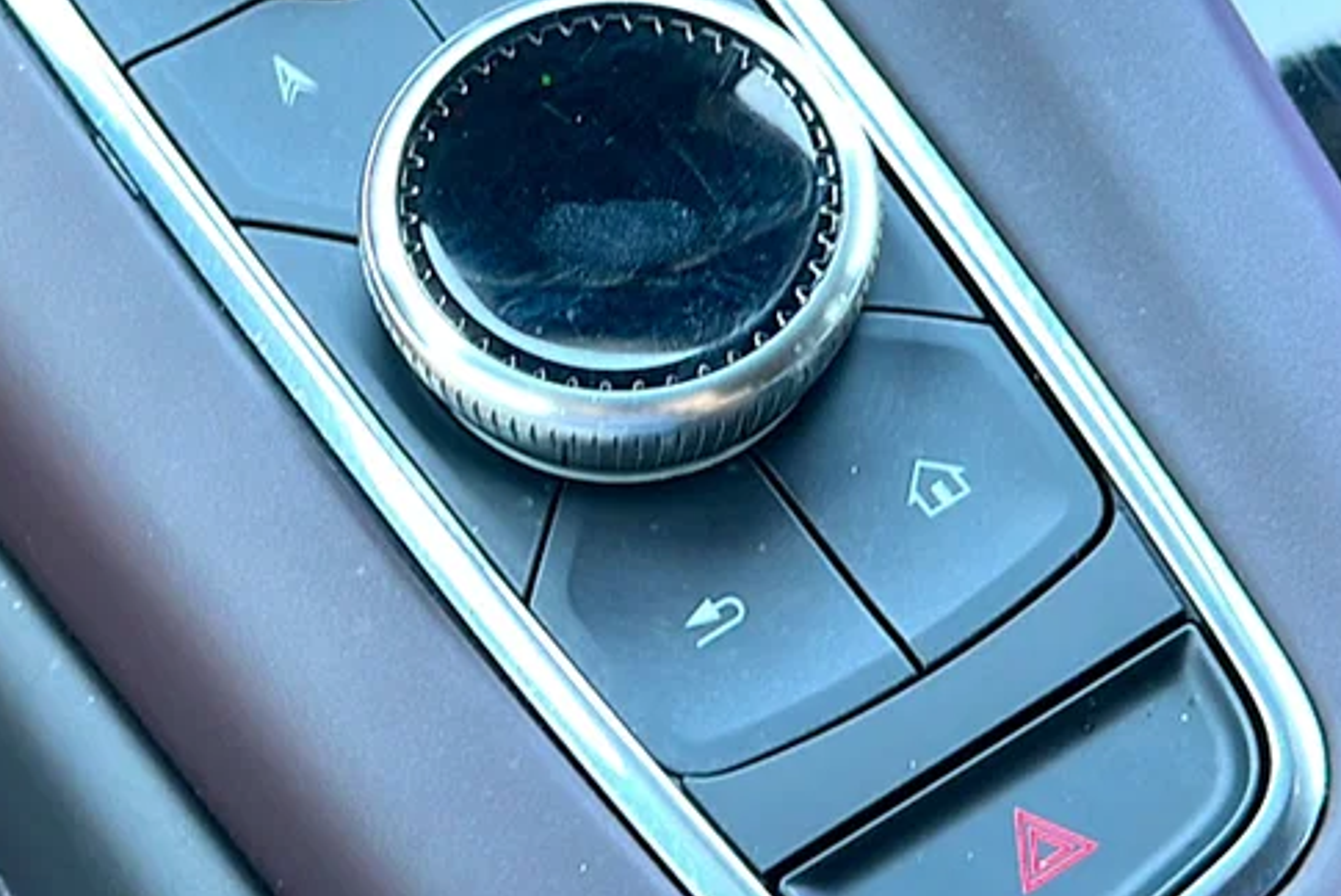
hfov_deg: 25.0
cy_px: 234
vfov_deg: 16.8
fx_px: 3019
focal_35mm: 81
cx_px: 622
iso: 50
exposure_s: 1/40
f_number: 1.78
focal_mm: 6.86
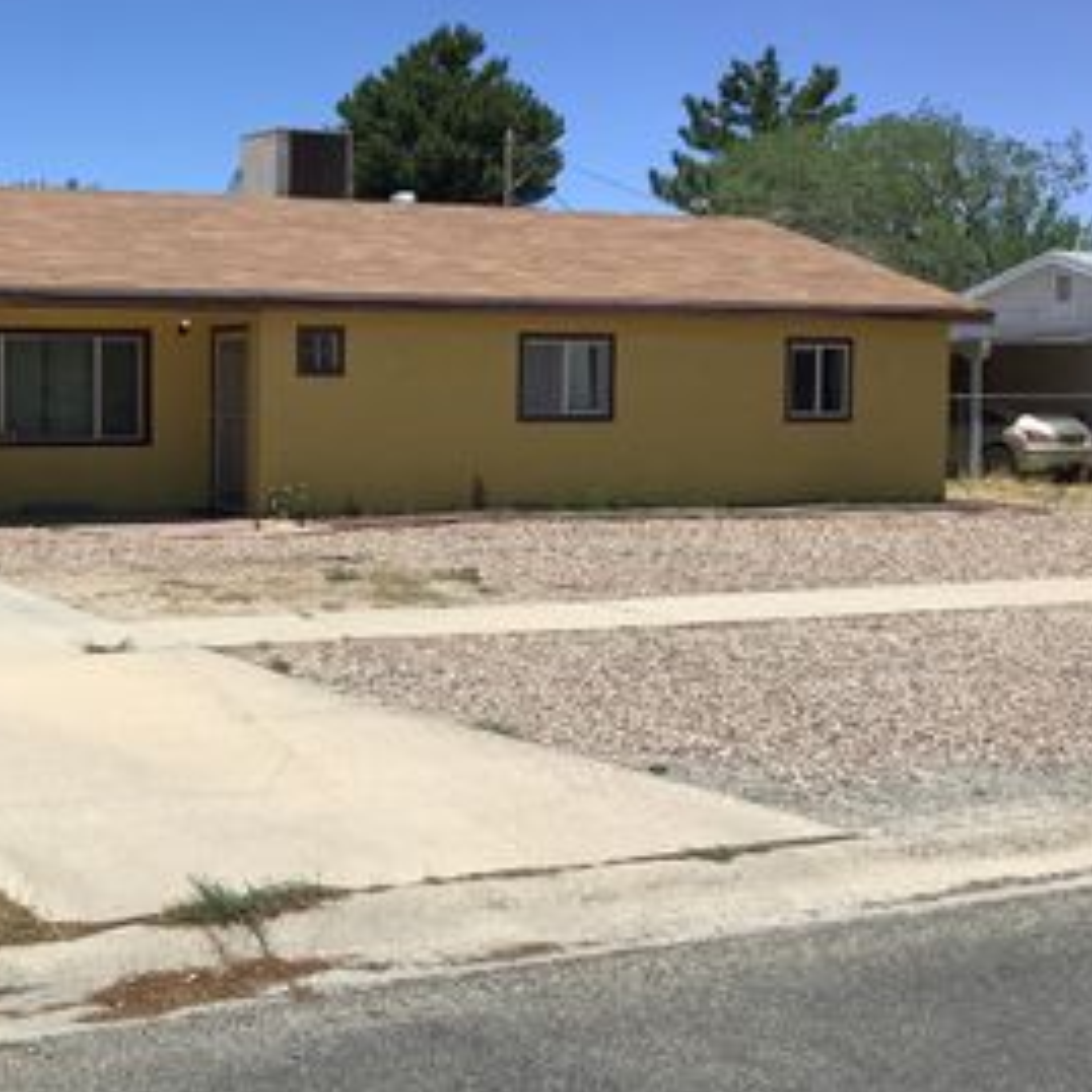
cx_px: 199
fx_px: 1820
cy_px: 465
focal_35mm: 51
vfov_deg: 33.3
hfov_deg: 32.4
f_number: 2.4
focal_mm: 3.3
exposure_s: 1/1988
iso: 25
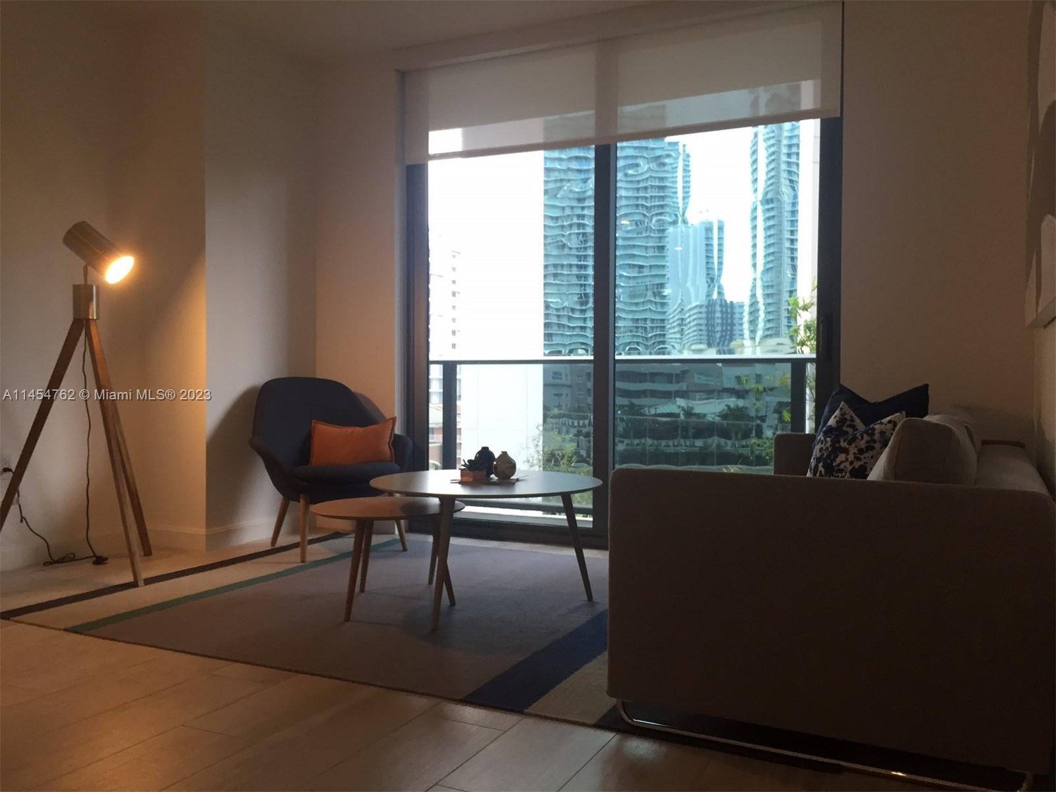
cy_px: 396
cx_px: 528
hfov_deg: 61.7
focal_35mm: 29
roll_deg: -1.4
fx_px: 885
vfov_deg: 48.2
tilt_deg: -0.5
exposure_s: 1/30
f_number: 2.2
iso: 80
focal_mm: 4.15
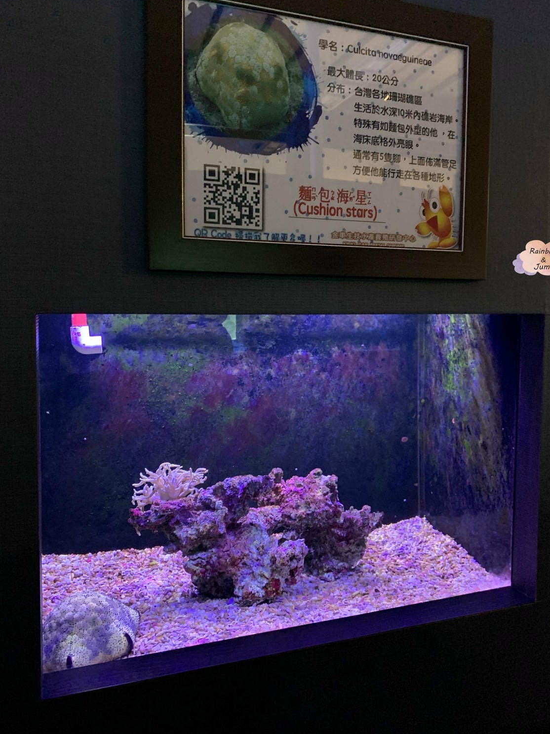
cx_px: 288
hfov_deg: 49.7
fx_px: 593
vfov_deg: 63.4
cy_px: 349
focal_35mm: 28
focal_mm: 4.25
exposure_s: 1/40
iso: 400
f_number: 1.8
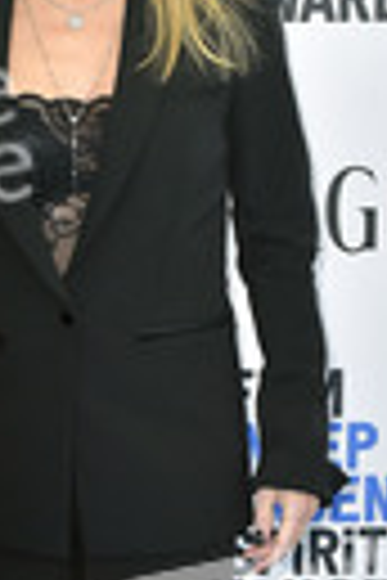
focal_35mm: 217
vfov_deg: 9.5
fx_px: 3499
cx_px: -65
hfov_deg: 6.3
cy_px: 400
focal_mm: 70
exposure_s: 1/320
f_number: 6.3
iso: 500
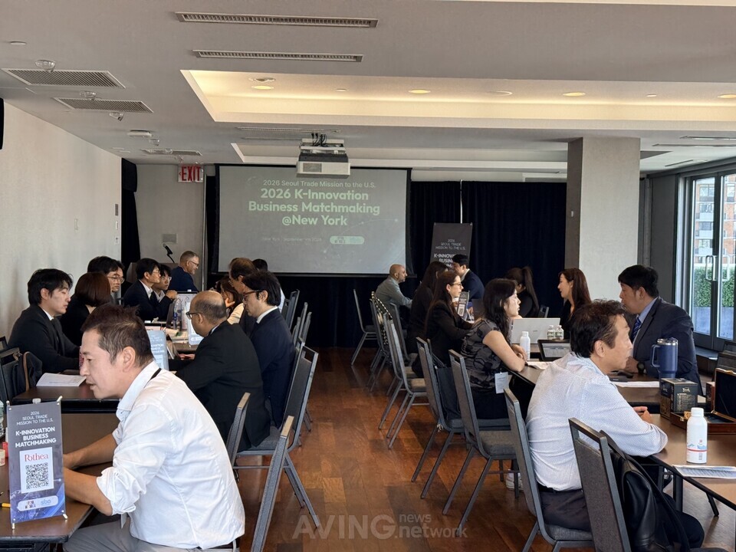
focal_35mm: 48
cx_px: 368
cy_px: 276
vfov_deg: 30.3
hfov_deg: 39.7
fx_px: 1021
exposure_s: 1/191
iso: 160
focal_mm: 6.76
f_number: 1.78
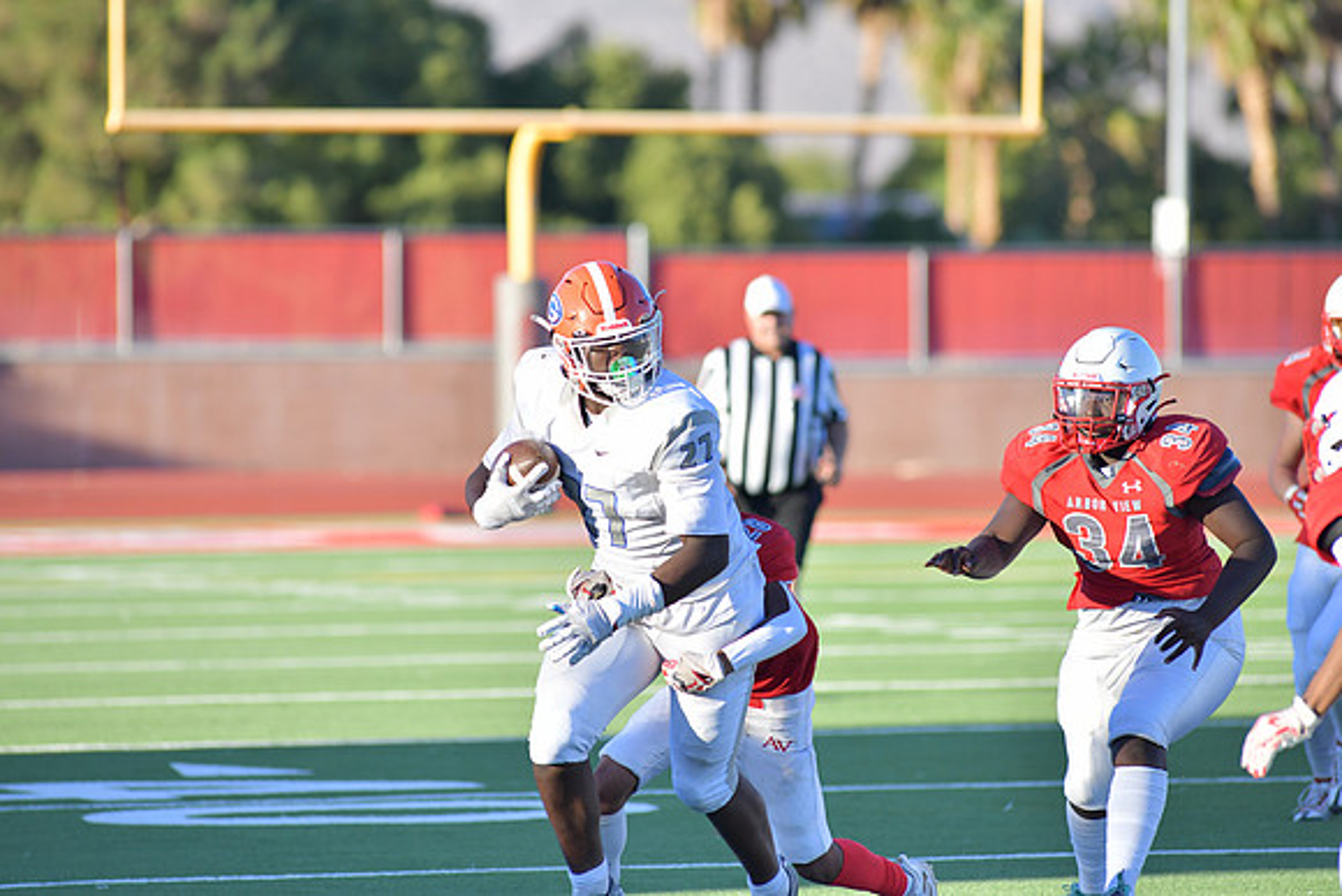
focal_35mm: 300
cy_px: 448
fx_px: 11185
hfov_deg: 6.9
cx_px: 671
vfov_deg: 4.6
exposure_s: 1/3200
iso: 1000
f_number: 5
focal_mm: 300
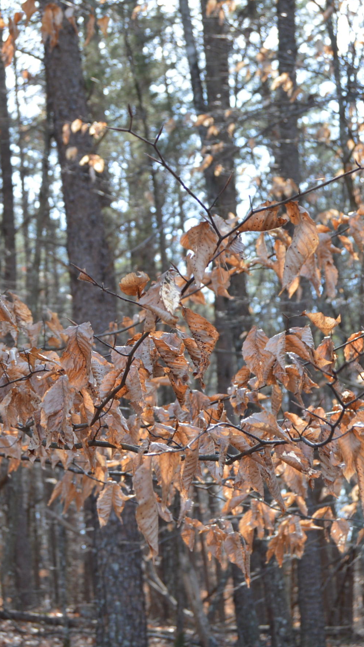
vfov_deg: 25.0
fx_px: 1459
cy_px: 342
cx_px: 100
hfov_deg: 14.2
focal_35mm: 85
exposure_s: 1/125
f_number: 5.6
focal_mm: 32
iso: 250
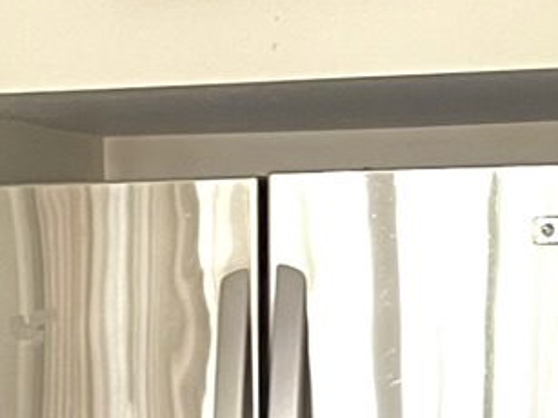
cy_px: 941
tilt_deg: -10.1
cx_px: 15
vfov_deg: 8.3
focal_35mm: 167
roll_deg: +0.8
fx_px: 2691
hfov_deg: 11.7
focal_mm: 5.1
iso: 640
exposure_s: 1/32
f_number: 1.6
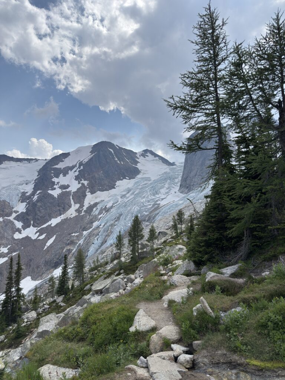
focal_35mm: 24
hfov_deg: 56.8
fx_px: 263
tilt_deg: +7.5
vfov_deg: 71.6
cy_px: 190
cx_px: 142
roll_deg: -0.4
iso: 64
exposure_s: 1/5618
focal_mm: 6.76
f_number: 1.78
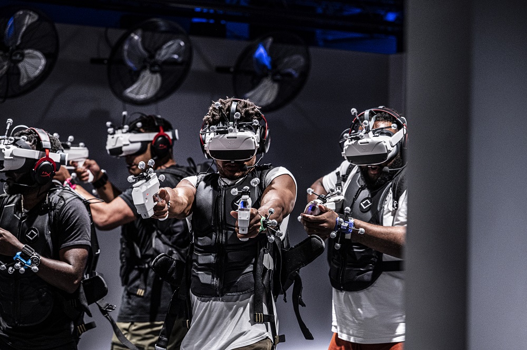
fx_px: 1536
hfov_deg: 19.5
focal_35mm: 105
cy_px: 175
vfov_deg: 13.0
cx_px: 264
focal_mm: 105
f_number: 3.5
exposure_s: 1/125
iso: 1600
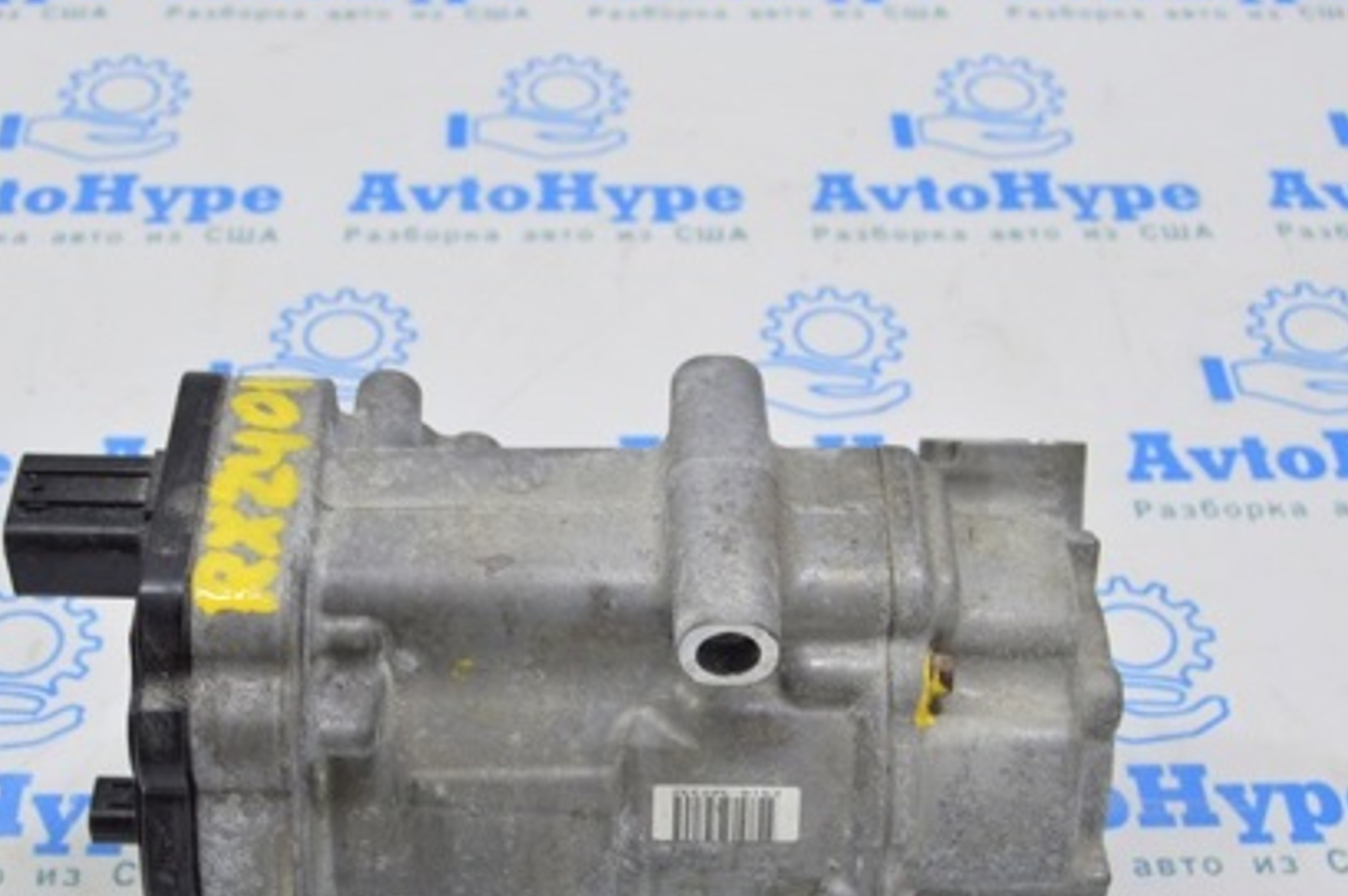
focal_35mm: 61
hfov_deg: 32.8
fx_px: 2282
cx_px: 567
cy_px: 621
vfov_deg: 22.1
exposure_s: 1/20
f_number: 5.6
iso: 400
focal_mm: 26
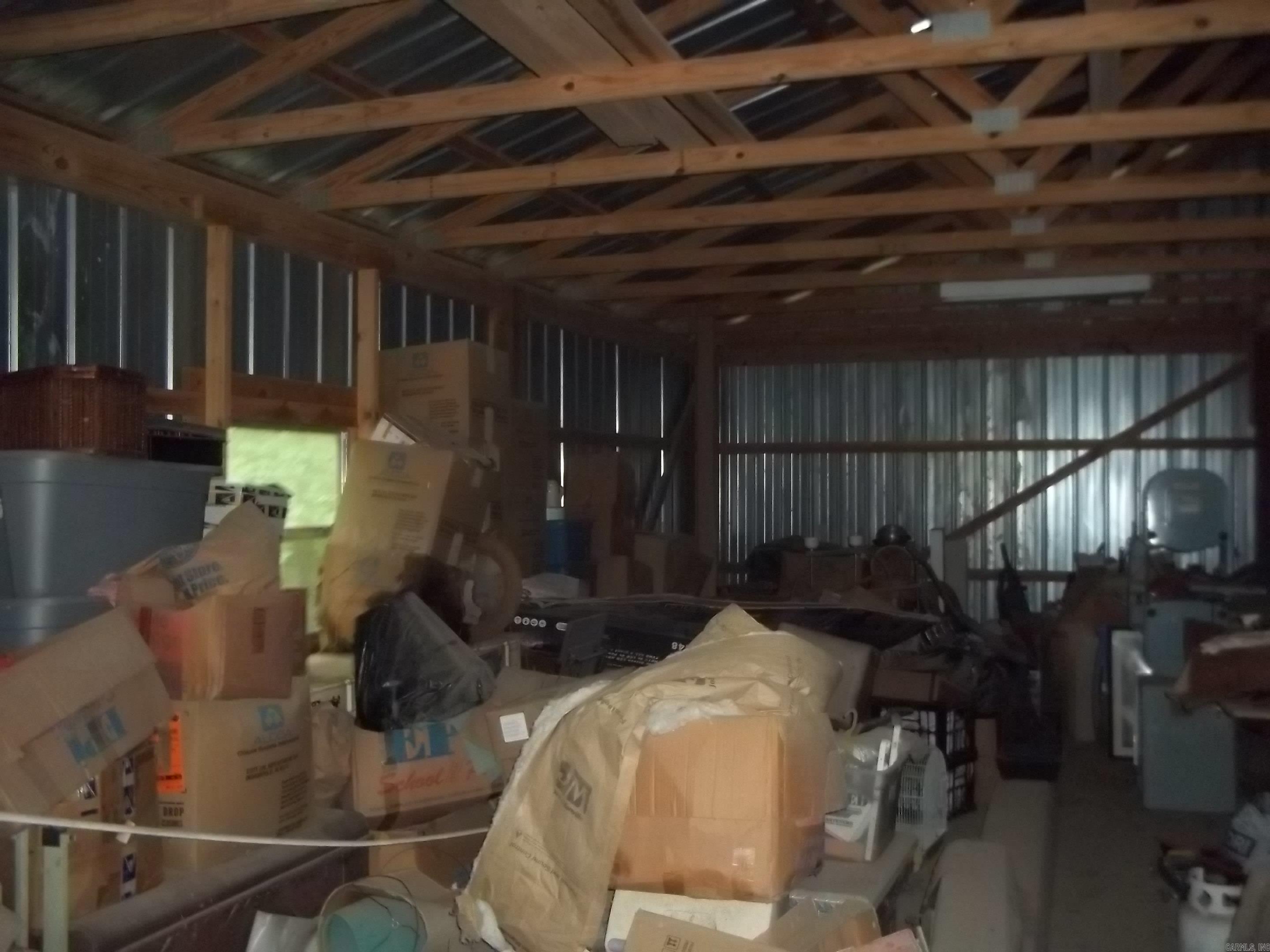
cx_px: 635
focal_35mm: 33
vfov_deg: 42.9
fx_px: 1211
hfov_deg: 55.4
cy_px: 476
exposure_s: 1/30
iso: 400
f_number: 3.3
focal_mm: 5.9
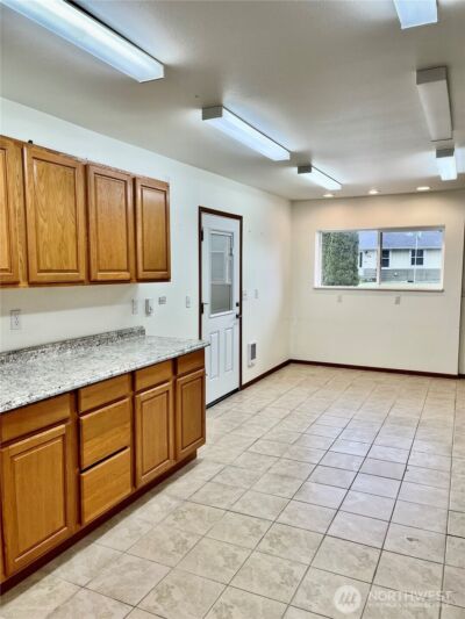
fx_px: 465
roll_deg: +1.0
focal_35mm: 26
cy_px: 310
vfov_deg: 67.3
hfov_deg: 53.1
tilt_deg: -6.3
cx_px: 232
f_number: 1.6
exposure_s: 1/161
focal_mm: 5.1
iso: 50
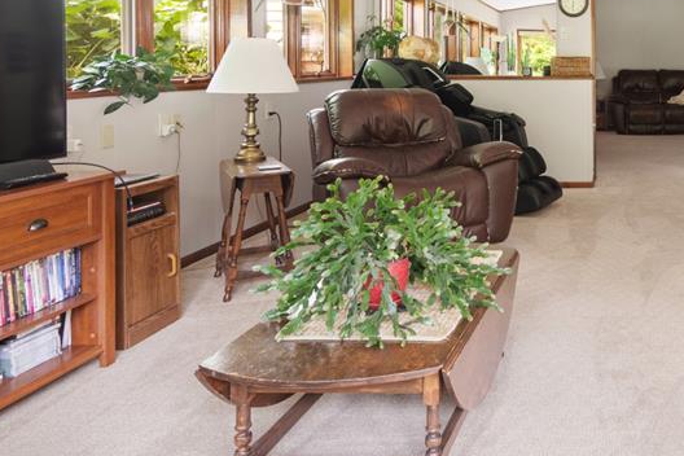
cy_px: 90
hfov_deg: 50.0
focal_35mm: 33
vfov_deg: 38.4
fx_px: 627
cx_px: 632
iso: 400
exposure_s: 1/6
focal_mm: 17
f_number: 10
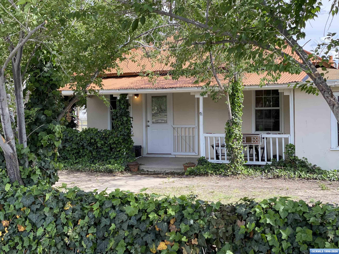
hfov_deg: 36.8
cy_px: 127
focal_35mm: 52
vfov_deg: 28.0
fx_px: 509
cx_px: 170
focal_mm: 6
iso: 20
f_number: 2
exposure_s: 1/390
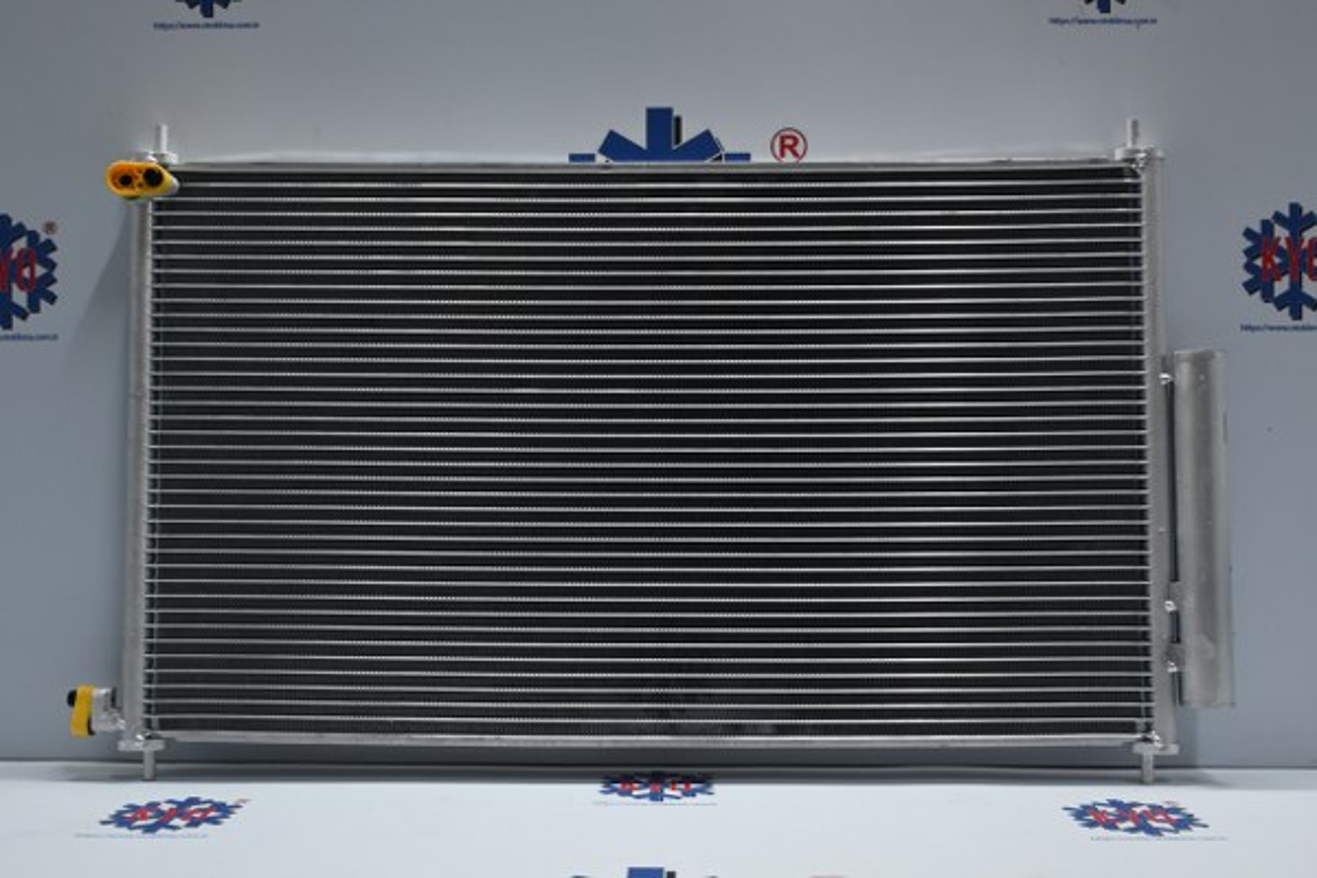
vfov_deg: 35.5
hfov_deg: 51.3
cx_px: 658
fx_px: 1372
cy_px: 439
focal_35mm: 38
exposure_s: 1/40
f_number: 4.2
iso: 320
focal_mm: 25
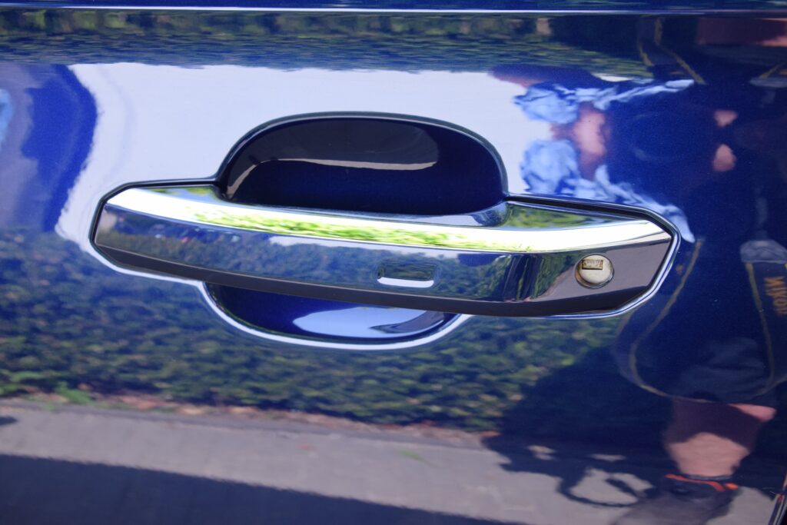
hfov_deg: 41.1
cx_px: 394
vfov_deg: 28.1
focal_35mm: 48
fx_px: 1049
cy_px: 262
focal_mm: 32
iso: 400
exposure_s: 1/160
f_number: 6.3
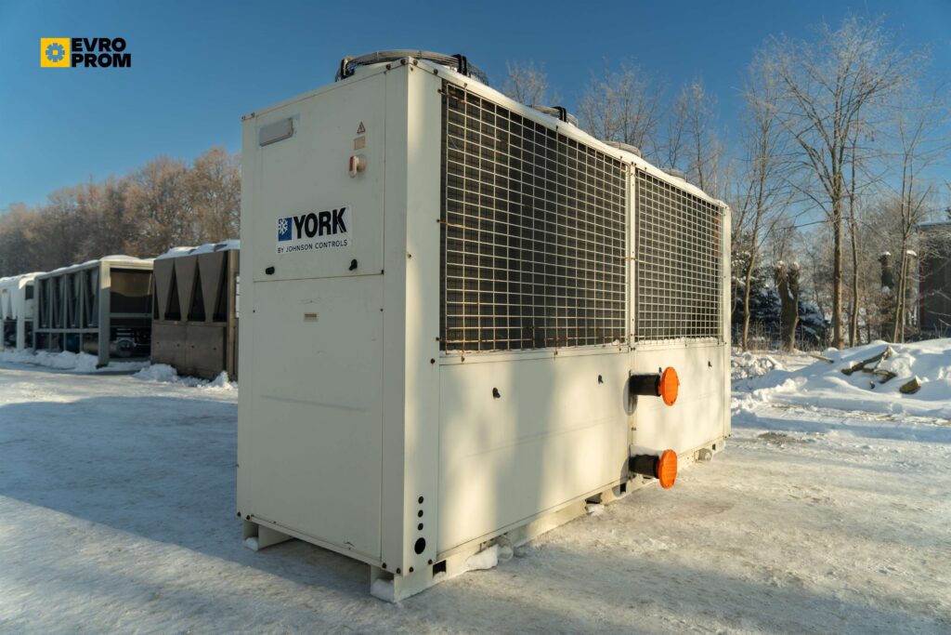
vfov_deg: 53.1
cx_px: 476
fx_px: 634
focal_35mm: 24
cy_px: 318
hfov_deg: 73.7
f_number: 4
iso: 200
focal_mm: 24
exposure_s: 1/500
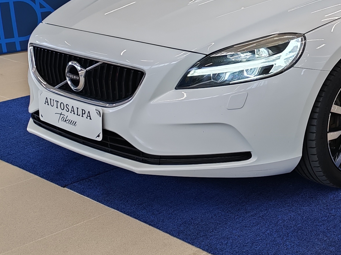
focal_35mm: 77
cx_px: 315
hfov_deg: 24.5
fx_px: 758
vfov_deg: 18.8
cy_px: 26
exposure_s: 1/100
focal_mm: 6.12
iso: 100
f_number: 1.9
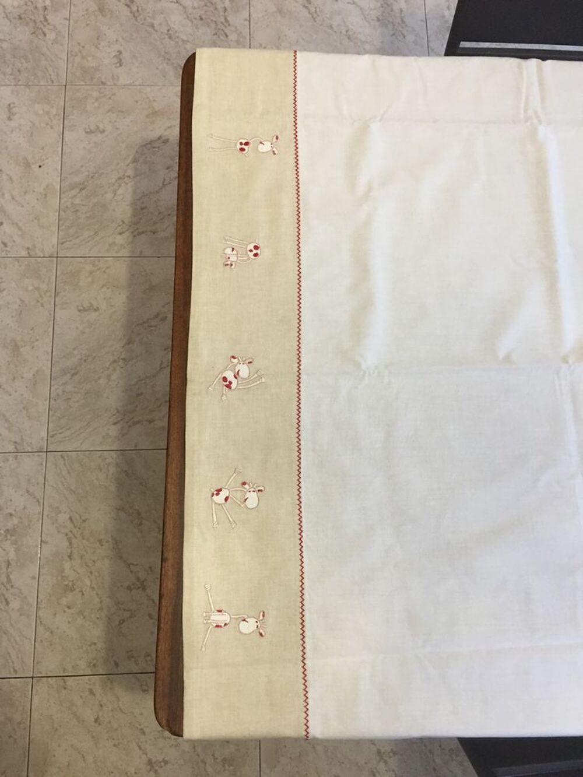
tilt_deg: -77.8
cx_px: 292
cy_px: 388
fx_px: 651
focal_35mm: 29
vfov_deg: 61.7
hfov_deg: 48.2
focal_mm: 4.15
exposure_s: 1/33
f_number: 2.2
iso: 160
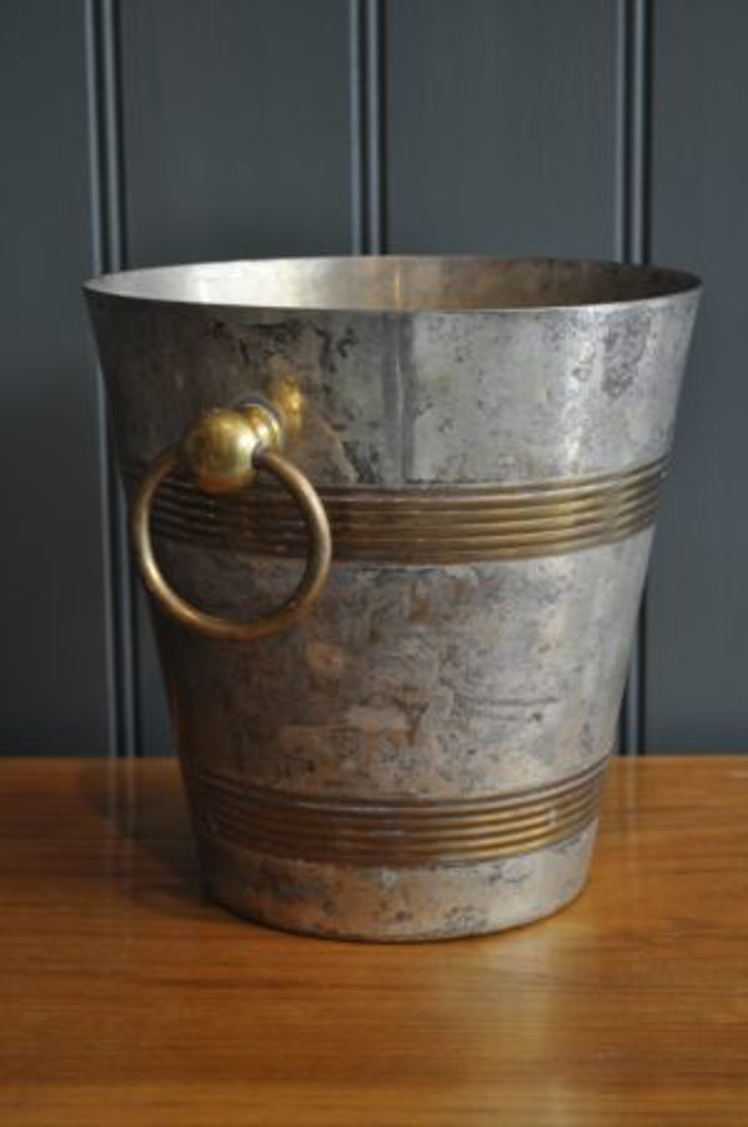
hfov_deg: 18.1
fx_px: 2345
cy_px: 564
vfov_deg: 27.0
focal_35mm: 75
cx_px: 374
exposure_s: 1/60
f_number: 5.6
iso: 560
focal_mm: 50
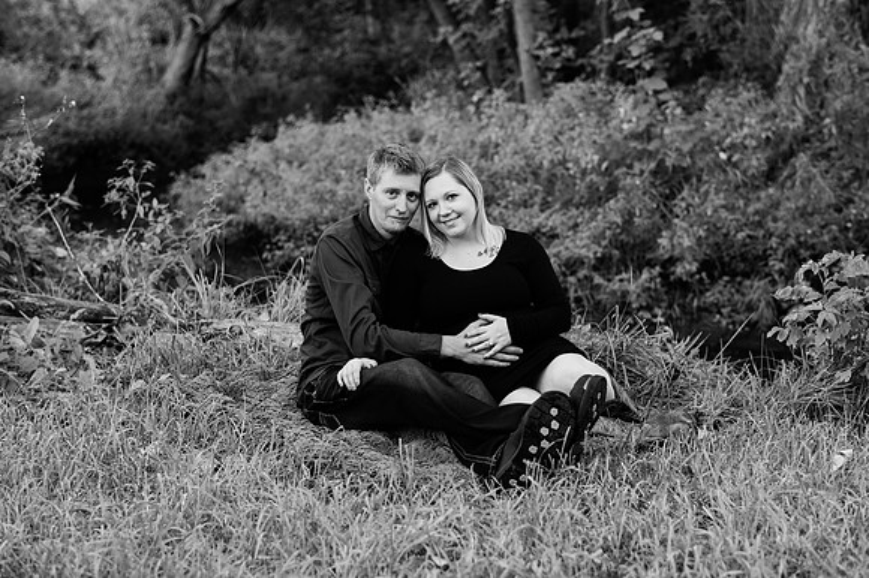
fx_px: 1399
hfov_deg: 34.5
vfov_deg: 23.4
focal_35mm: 58
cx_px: 434
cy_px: 289
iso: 400
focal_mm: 58
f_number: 2.8
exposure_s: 1/200
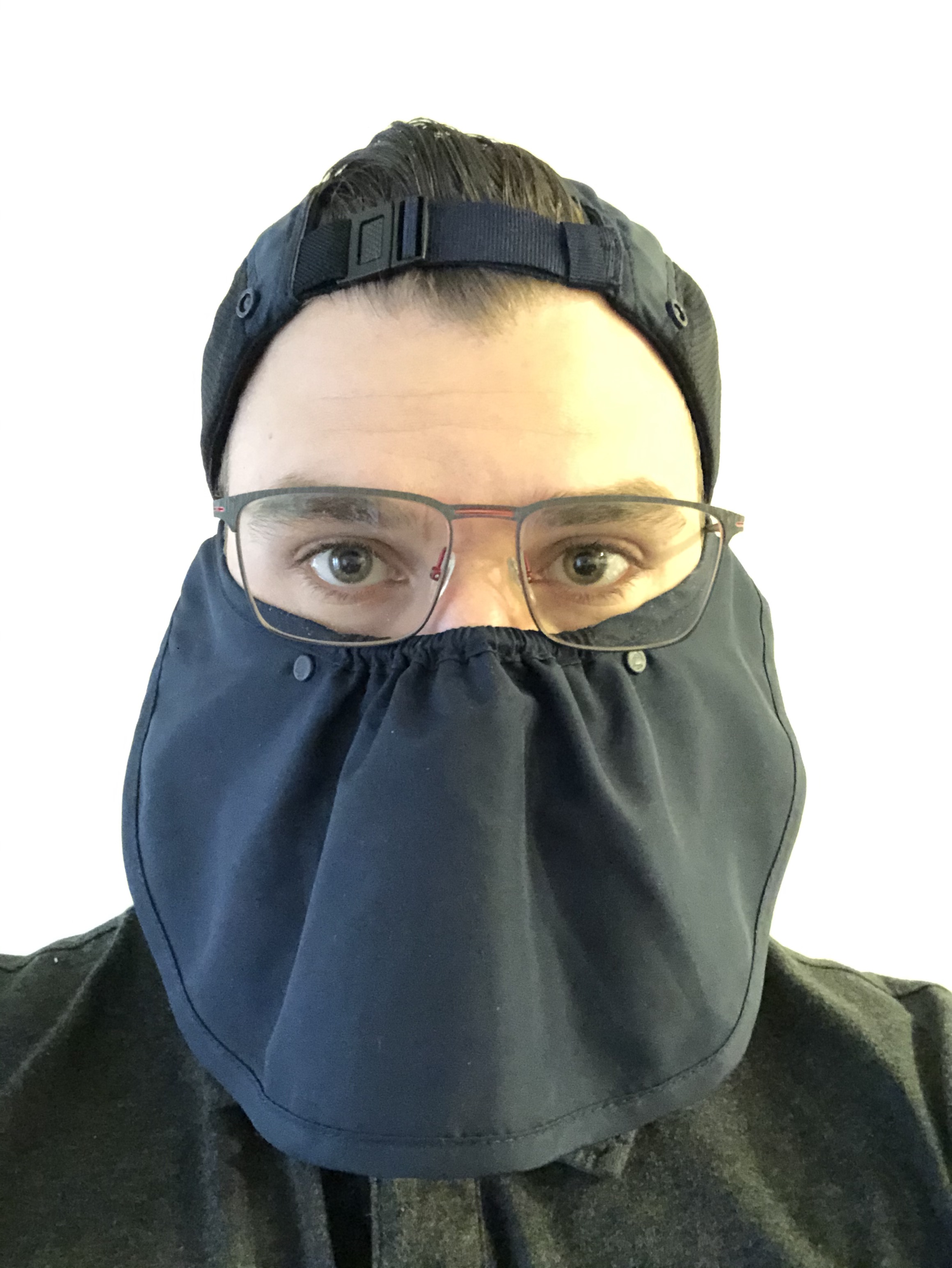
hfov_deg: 44.2
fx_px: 1172
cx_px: 476
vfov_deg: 56.8
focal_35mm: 32
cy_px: 634
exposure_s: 1/15
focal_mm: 2.87
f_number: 2.2
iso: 1000
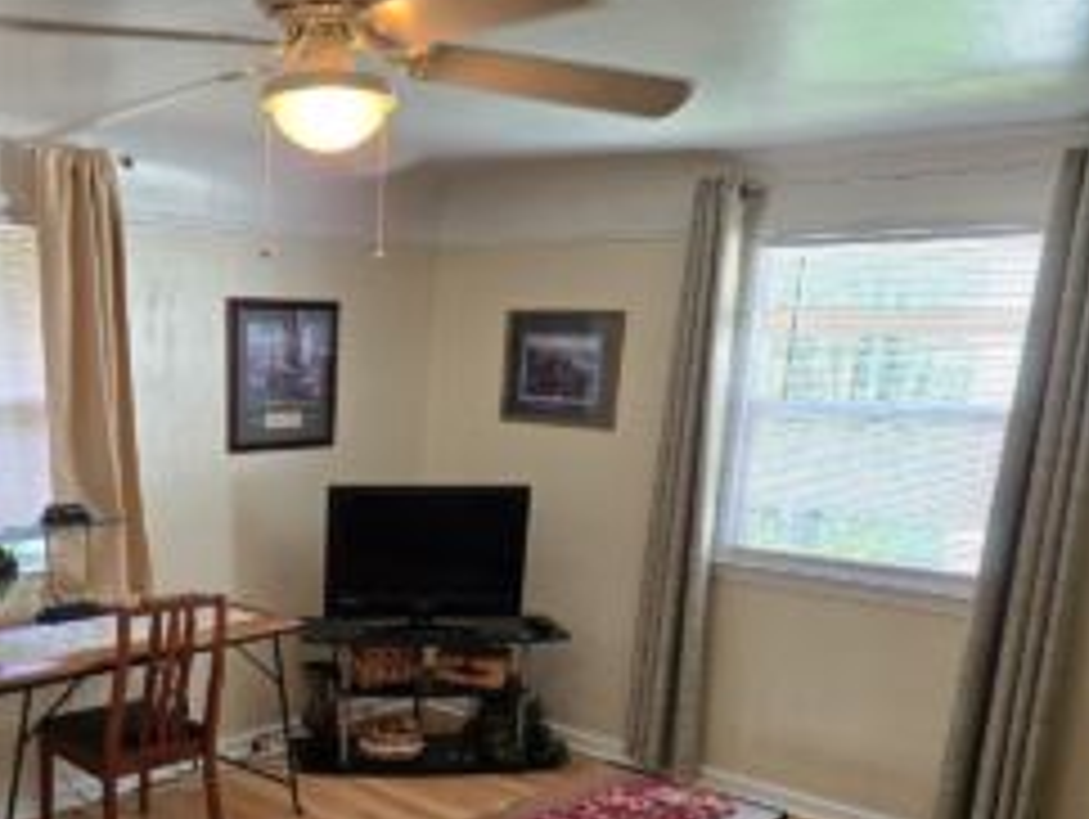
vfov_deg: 36.6
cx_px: 320
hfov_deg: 47.7
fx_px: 1197
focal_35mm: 38
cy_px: 644
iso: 160
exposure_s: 1/120
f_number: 1.8
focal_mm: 5.4
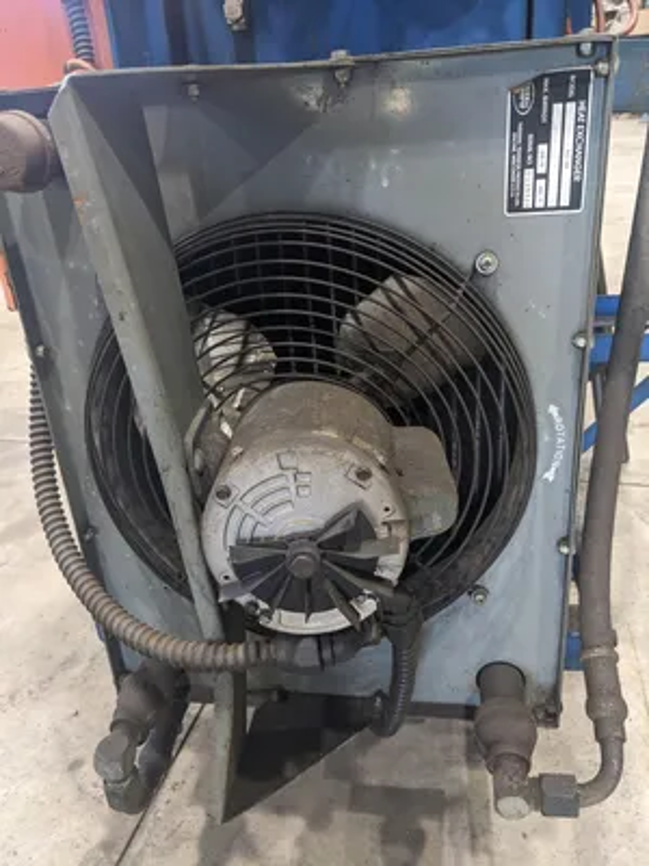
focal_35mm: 27
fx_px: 675
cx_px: 324
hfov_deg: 51.4
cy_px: 433
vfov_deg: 65.3
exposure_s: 1/40
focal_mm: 4.38
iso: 146
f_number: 1.73
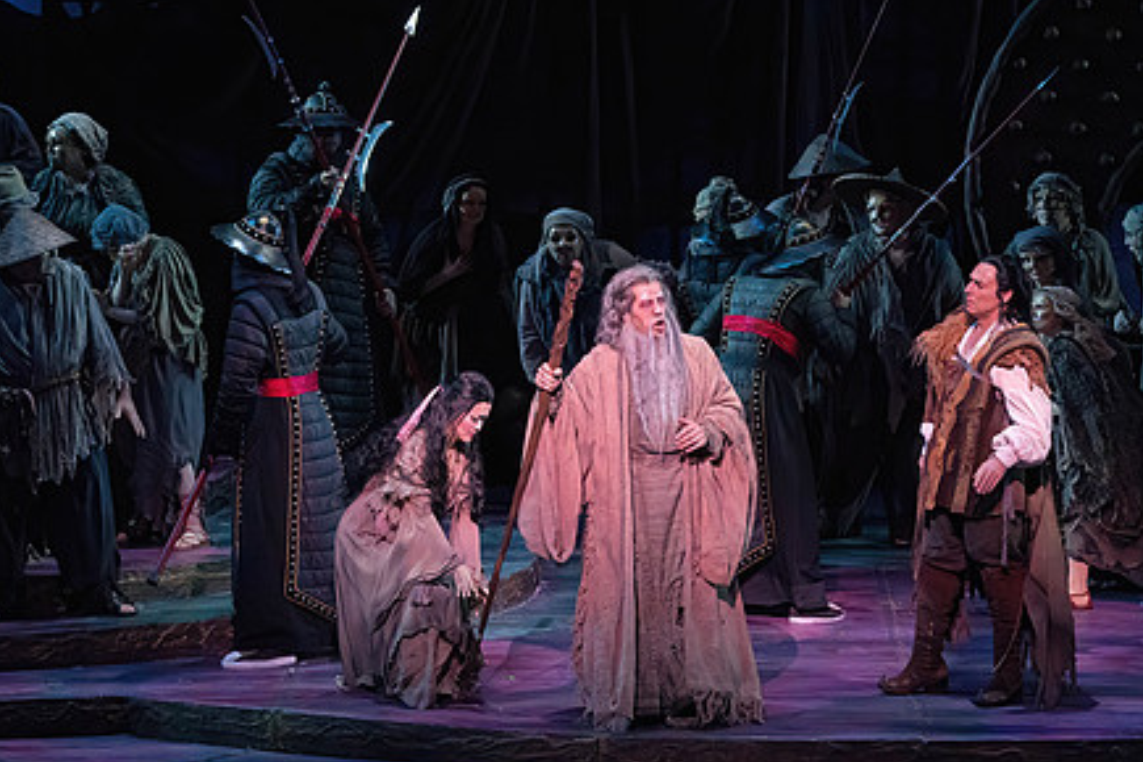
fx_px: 6350
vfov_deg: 6.9
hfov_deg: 10.3
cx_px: 562
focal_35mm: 200
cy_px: 269
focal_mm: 150
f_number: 10
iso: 20000
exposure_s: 1/320
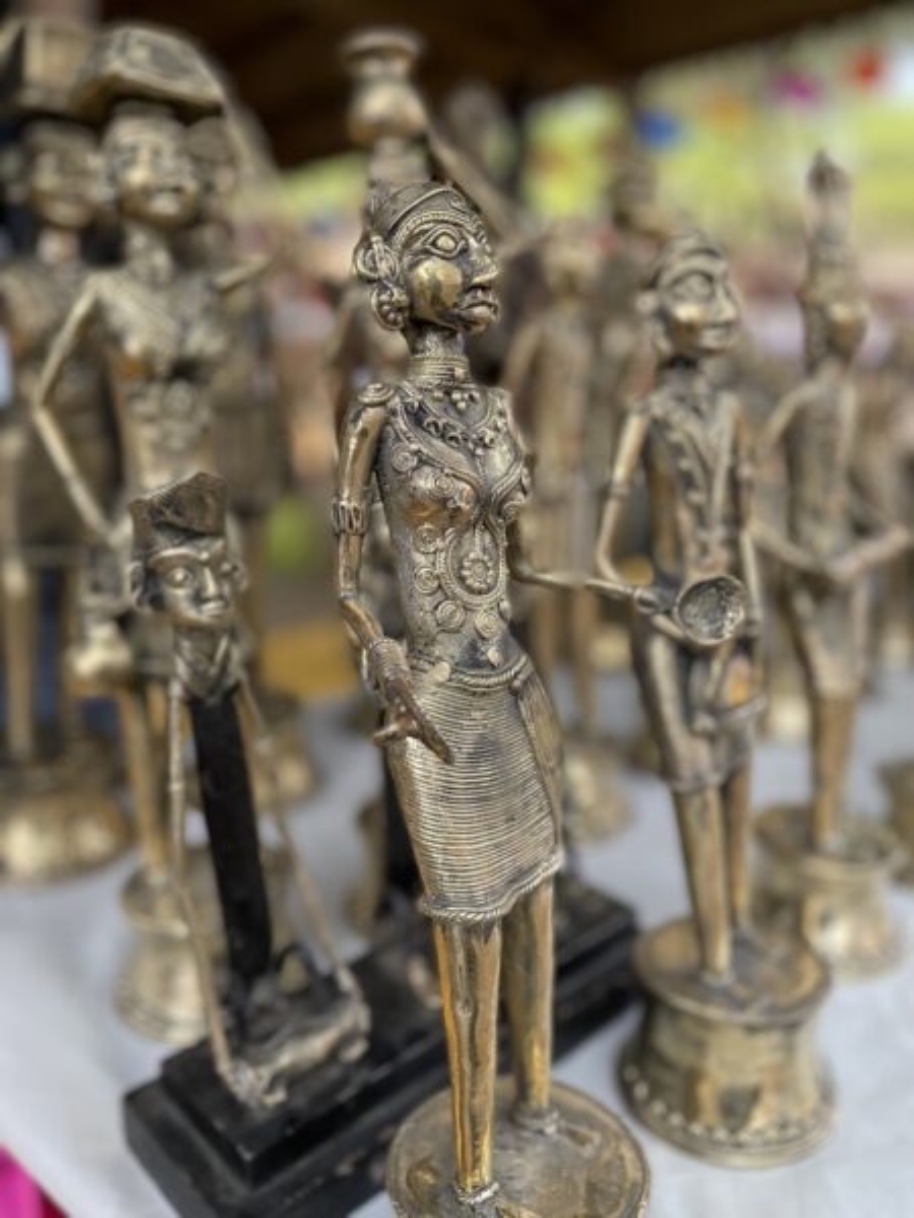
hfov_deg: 53.1
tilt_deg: -13.0
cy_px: 609
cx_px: 457
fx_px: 915
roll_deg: +0.6
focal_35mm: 26
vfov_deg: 67.3
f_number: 1.6
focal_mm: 4.2
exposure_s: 1/270
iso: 40
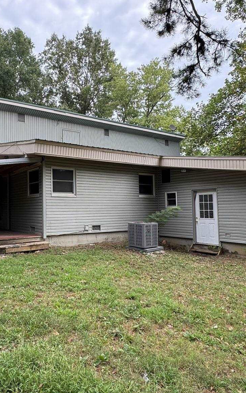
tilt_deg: +3.3
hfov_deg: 46.0
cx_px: 62
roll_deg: +0.5
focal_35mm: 26
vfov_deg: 70.4
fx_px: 279
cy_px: 193
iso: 40
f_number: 2.2
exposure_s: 1/173
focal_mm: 2.22
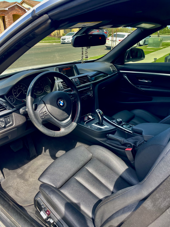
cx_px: 85
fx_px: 170
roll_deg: -0.6
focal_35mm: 26
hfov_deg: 53.1
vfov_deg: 67.3
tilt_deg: -23.5
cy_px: 114
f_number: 1.6
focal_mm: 4.2
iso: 32
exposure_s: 1/438
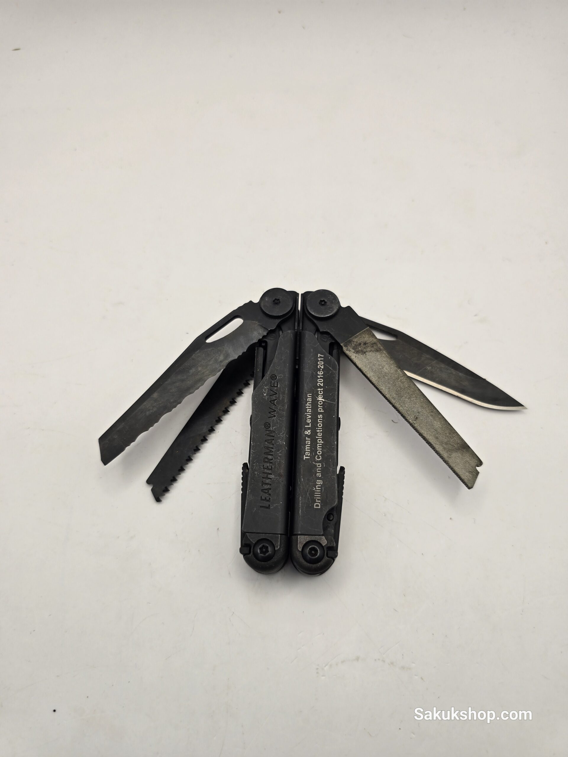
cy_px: 378
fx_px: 503
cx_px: 284
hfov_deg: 58.9
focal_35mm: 23
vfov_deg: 73.9
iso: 25
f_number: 1.7
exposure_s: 1/180
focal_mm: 6.3
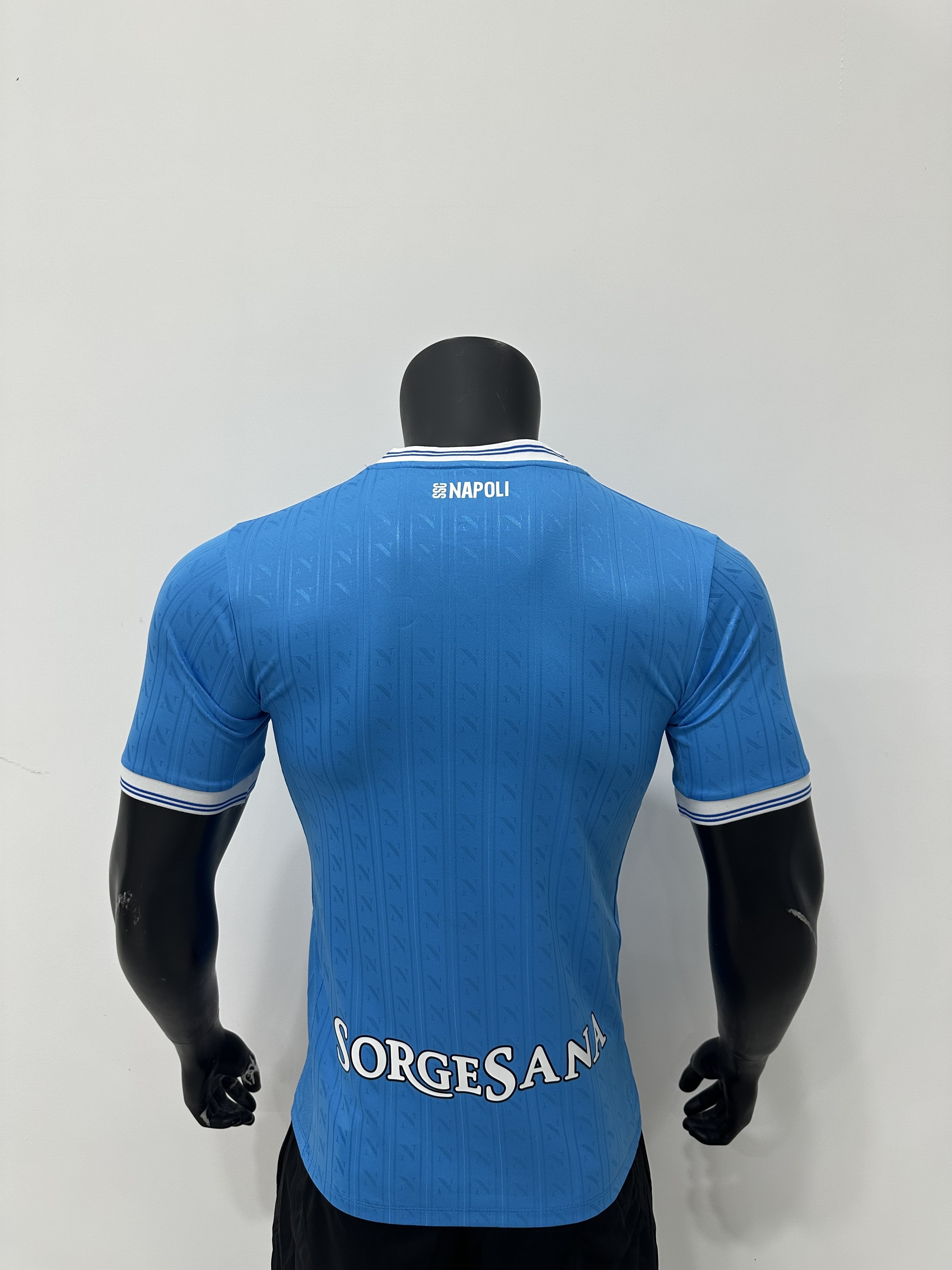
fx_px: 880
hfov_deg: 56.8
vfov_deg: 71.6
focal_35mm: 24
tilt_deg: -2.7
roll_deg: -1.1
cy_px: 635
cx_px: 476
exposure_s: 1/100
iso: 125
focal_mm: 6.86
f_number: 1.78
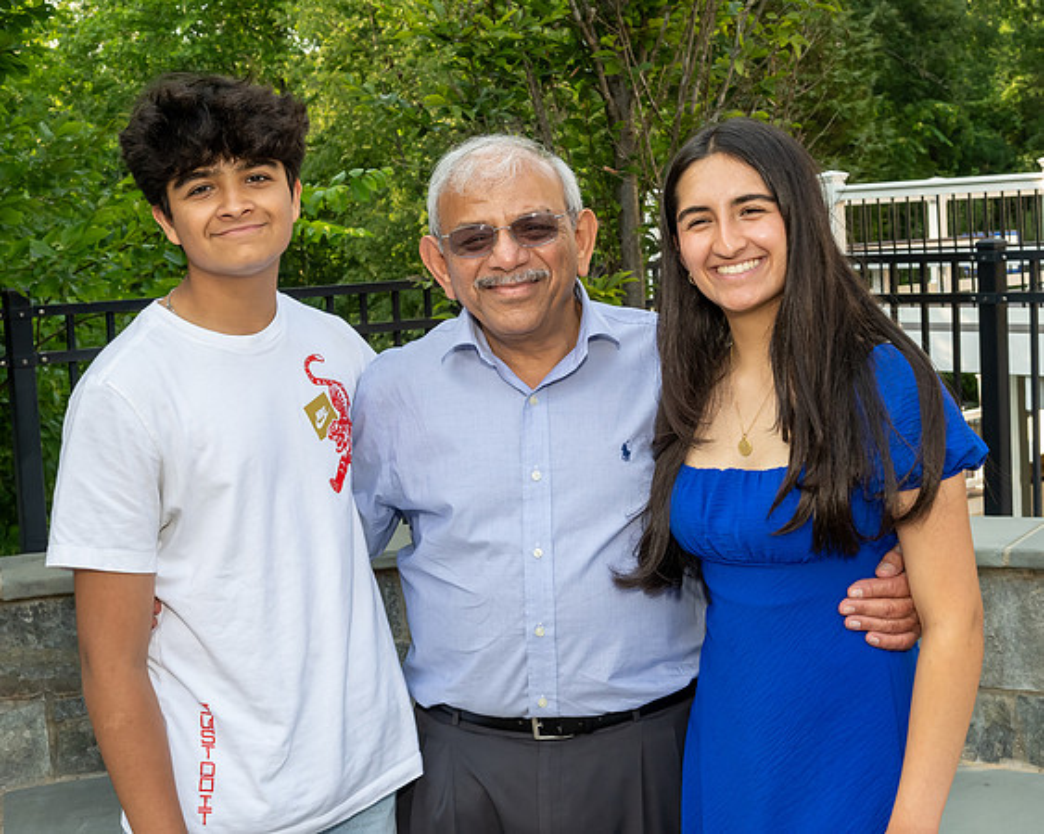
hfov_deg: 35.2
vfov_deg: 28.4
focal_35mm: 53
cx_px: 531
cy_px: 396
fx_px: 1647
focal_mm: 30
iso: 900
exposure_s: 1/250
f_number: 9
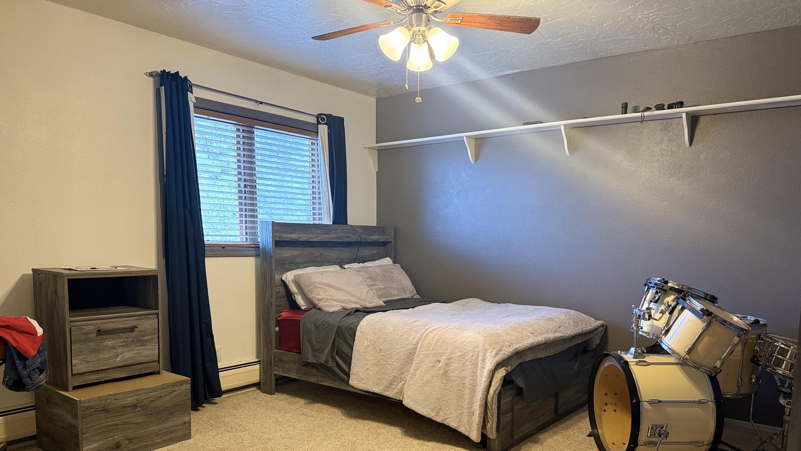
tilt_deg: -6.0
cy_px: 302
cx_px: 406
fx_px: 573
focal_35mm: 27
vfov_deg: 42.3
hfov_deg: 69.9
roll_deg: -0.5
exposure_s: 1/60
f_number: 1.78
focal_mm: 6.76
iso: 320
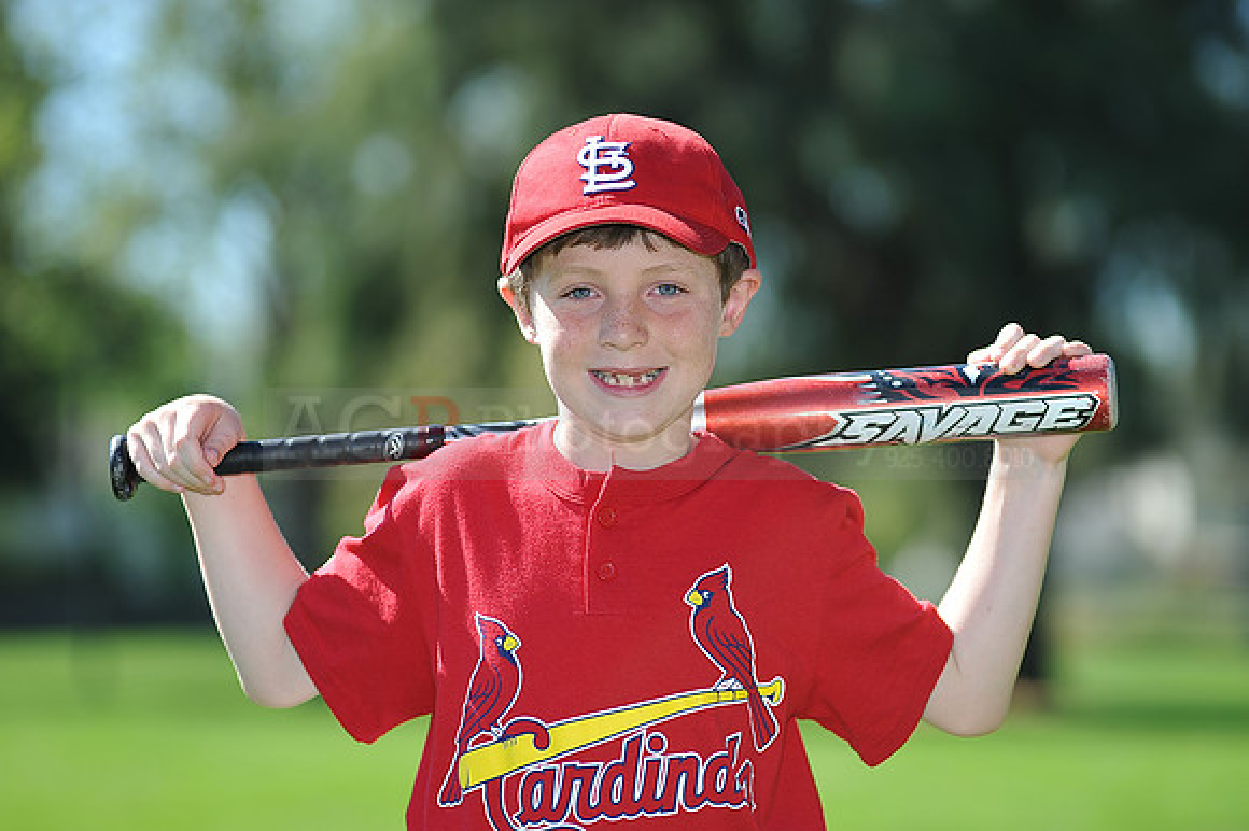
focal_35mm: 180
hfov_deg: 11.4
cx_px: 624
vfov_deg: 7.6
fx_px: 6241
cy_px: 416
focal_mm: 180
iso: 200
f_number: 4.5
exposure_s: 1/800
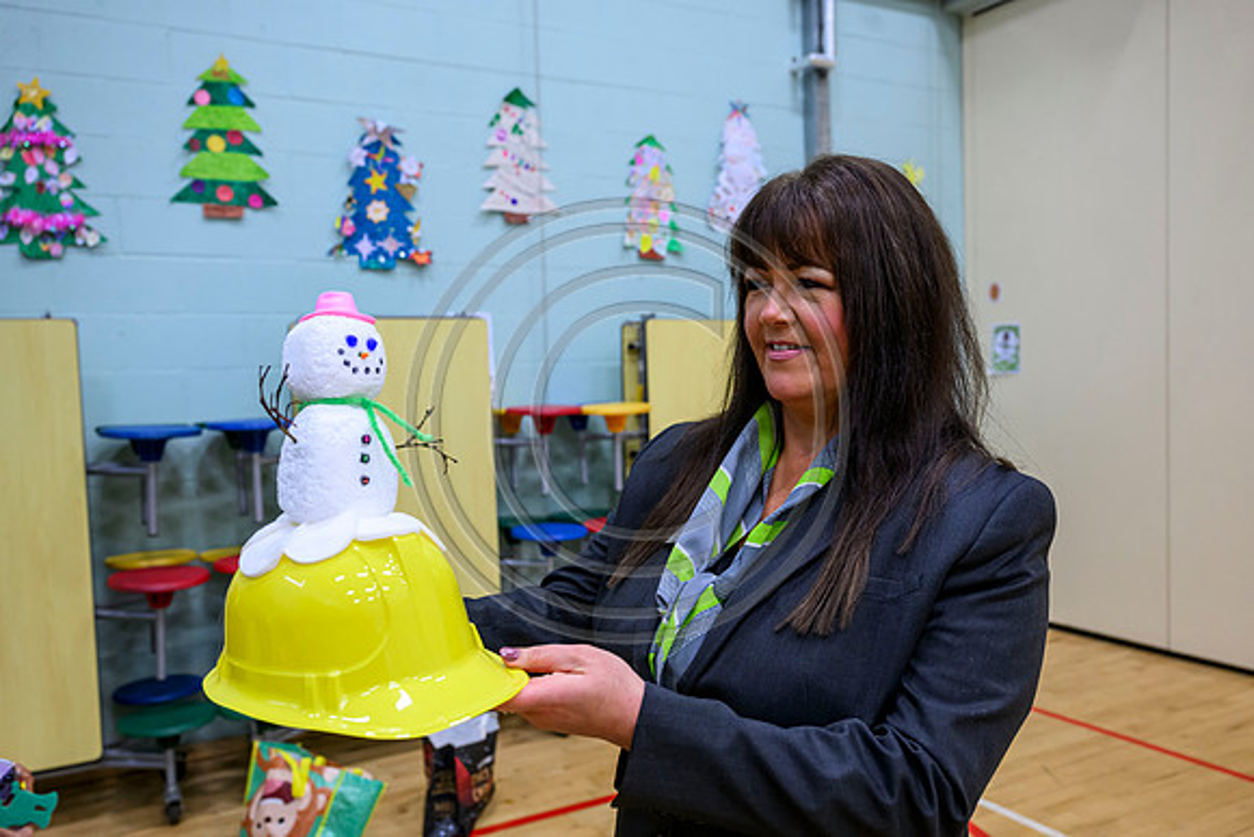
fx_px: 1010
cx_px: 627
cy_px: 418
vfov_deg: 45.0
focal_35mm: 29
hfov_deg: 63.6
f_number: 4.5
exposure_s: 1/160
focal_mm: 29
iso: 3200
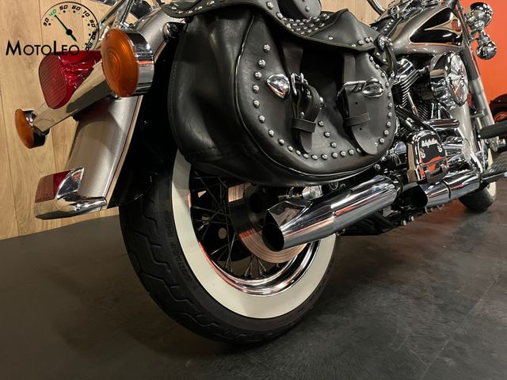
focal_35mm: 26
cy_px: 190
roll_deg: -0.8
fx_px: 381
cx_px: 254
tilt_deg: -12.5
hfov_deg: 67.3
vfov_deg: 53.1
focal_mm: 5.1
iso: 500
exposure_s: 1/33
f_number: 1.6
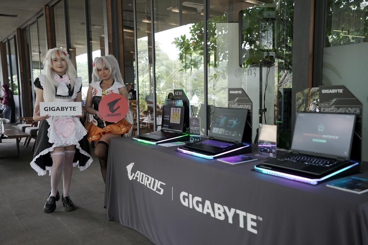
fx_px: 358
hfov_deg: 54.4
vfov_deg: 37.8
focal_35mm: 35
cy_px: 122
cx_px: 184
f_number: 2.8
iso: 320
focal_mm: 35
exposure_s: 1/80
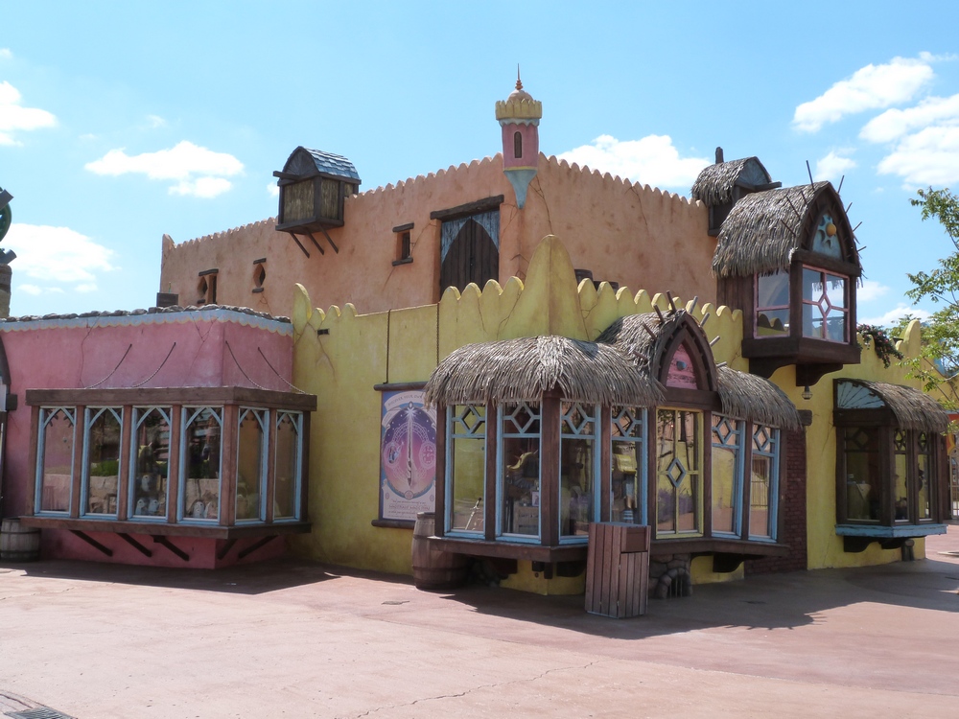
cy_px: 360
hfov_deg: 49.0
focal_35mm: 38
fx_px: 1053
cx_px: 480
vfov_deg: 37.7
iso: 160
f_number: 5.6
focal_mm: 6.8
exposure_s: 1/400
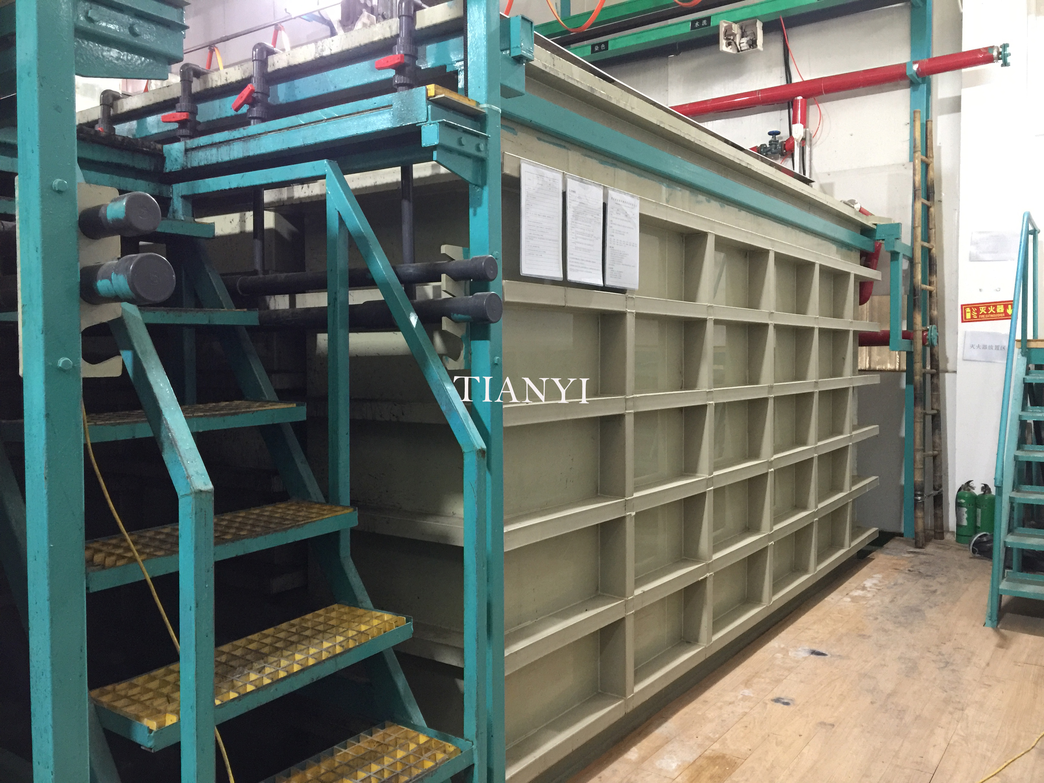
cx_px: 522
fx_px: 875
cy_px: 392
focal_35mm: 29
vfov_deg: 48.2
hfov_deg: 61.7
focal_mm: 4.15
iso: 160
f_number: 2.2
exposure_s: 1/17
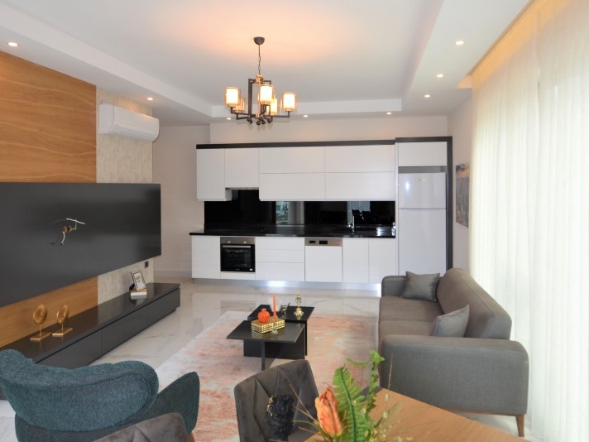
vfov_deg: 53.3
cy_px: 191
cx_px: 299
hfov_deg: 67.7
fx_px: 439
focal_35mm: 26
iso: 400
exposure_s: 1/100
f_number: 4.2
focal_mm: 11
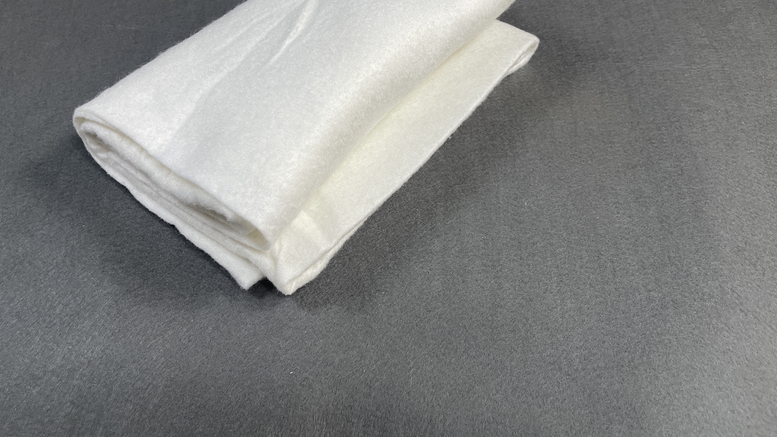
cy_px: 179
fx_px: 597
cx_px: 380
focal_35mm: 29
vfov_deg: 40.0
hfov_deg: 66.1
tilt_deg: -49.2
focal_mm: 5.1
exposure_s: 1/121
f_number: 1.6
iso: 125
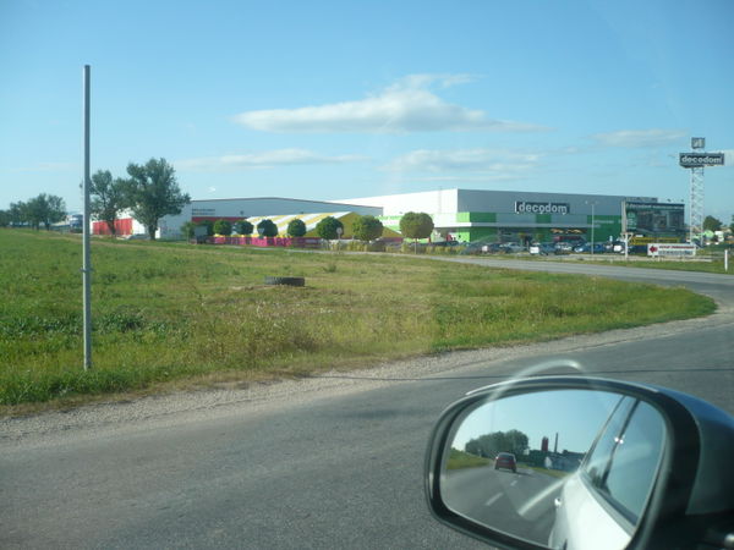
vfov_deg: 40.7
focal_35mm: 35
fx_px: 742
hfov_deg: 52.6
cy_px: 275
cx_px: 367
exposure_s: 1/1000
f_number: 2.8
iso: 100
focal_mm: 5.8
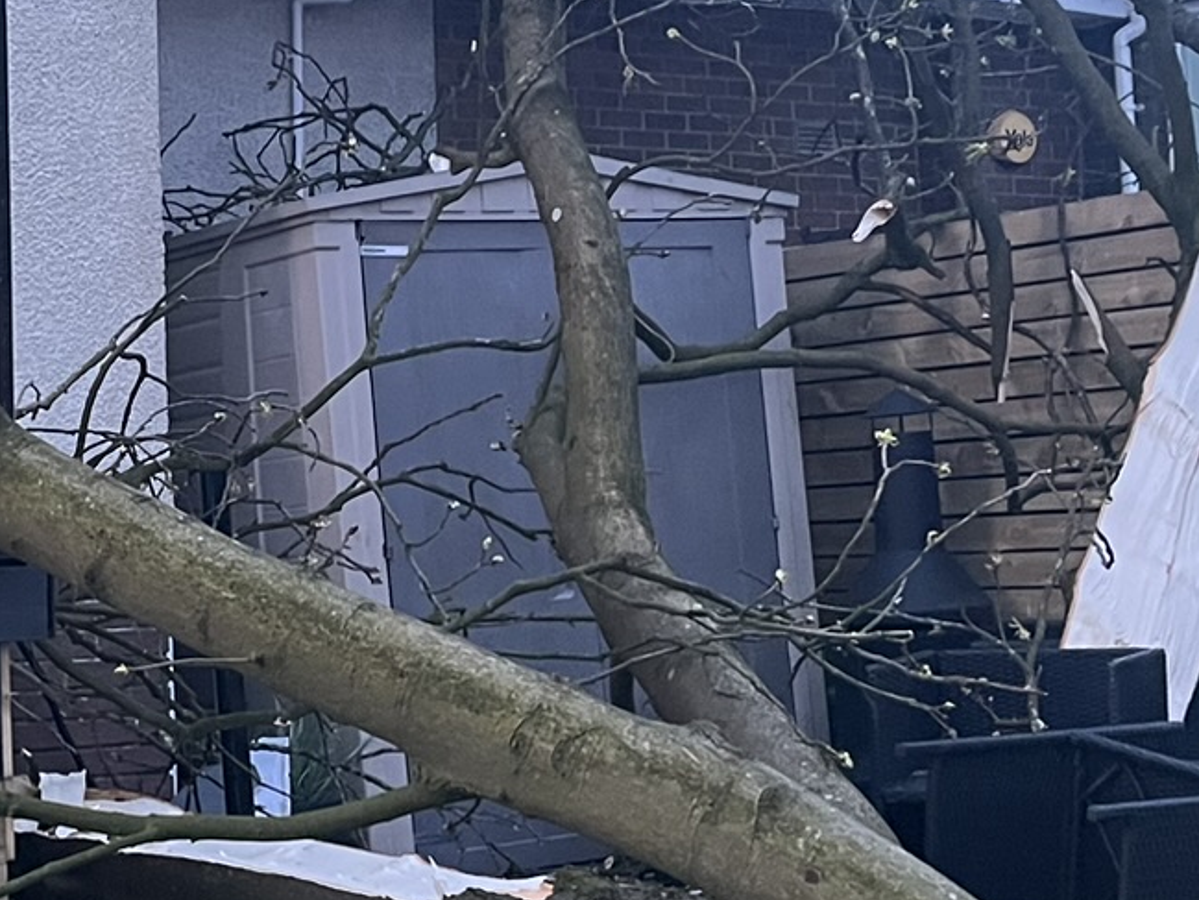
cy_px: 451
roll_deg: +1.7
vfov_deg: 18.0
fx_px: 2841
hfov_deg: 23.2
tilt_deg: +2.6
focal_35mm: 82
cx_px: 111
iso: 500
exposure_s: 1/51
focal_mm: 5.1
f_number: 1.6
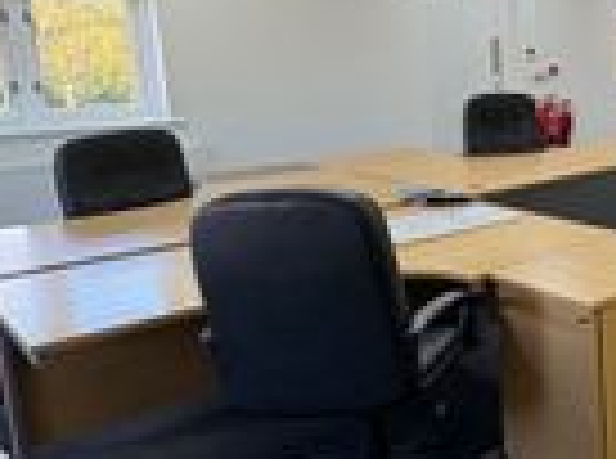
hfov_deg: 34.0
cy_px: 144
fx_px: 728
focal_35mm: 41
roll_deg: +0.0
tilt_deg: -8.3
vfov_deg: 34.6
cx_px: 787
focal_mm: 2.22
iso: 125
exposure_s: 1/100
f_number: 2.2
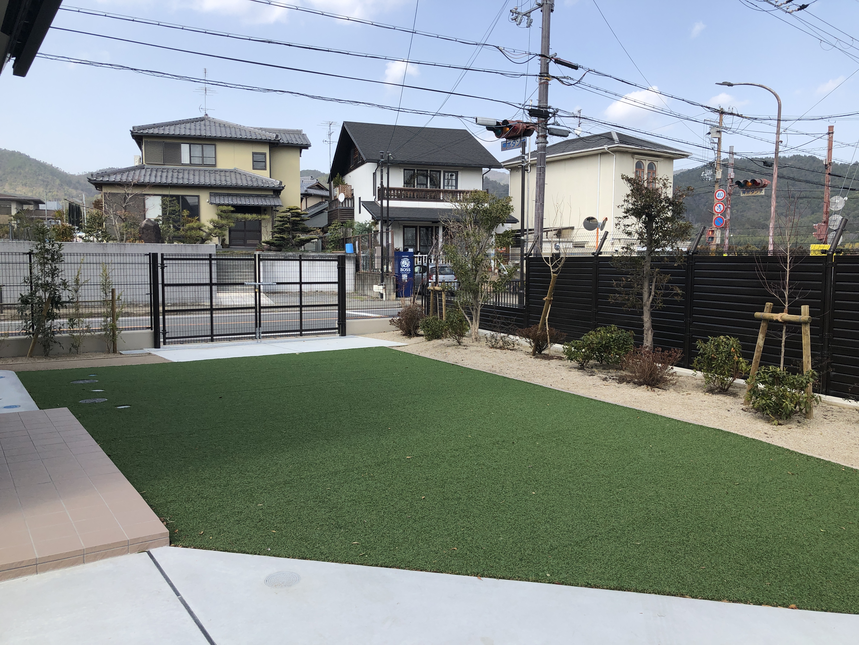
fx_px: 695
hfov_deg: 63.4
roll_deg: -0.5
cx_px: 430
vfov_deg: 49.7
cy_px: 322
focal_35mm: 28
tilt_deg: -4.7
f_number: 1.8
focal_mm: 3.99
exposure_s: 1/979
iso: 20
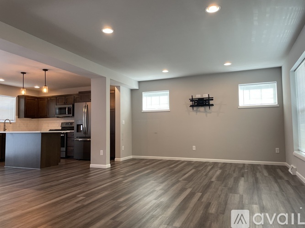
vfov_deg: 53.0
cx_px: 152
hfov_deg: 67.3
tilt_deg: +3.8
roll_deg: +0.5
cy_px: 114
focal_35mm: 26
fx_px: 229
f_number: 1.6
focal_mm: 4.2
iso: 125
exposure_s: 1/120
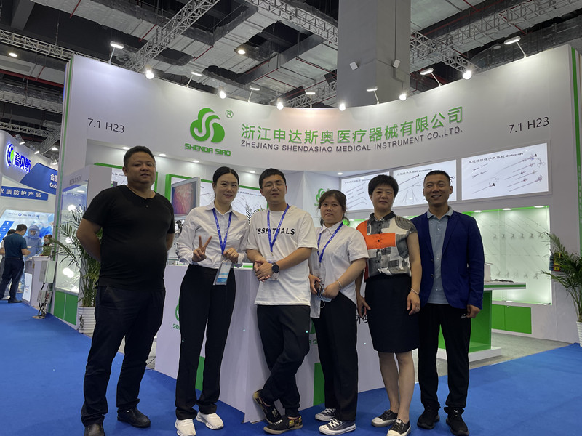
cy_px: 218
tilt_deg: +6.3
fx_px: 437
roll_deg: -1.5
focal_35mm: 26
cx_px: 291
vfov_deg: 53.1
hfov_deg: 67.3
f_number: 1.6
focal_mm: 4.2
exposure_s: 1/100
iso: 32
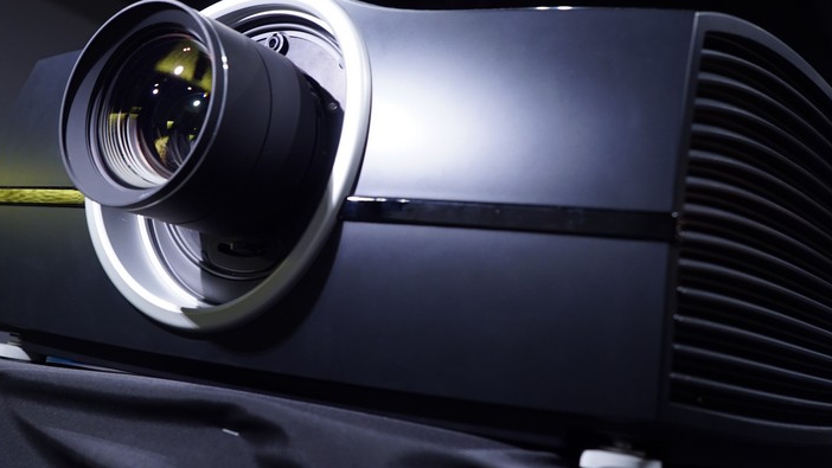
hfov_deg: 43.4
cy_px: 140
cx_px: 314
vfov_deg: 25.3
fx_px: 1037
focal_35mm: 47
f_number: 4
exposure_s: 1/30
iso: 1250
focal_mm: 35
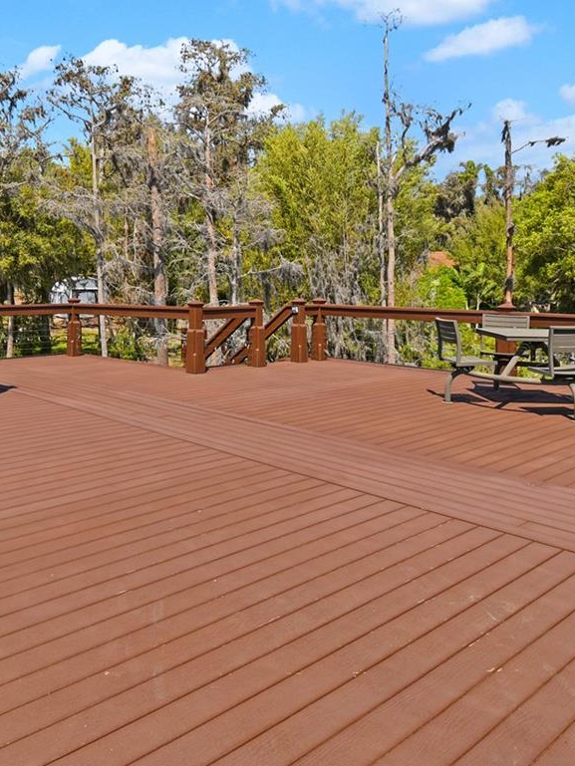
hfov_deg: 45.8
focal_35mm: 30
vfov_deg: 59.0
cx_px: 172
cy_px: 276
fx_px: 664
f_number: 7.1
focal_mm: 10
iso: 100
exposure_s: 1/320
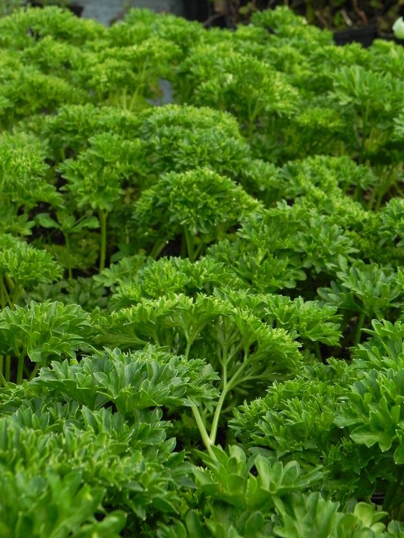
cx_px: 201
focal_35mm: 76
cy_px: 269
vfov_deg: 25.7
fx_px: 1182
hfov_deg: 19.4
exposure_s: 1/160
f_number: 5.6
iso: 160
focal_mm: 13.4
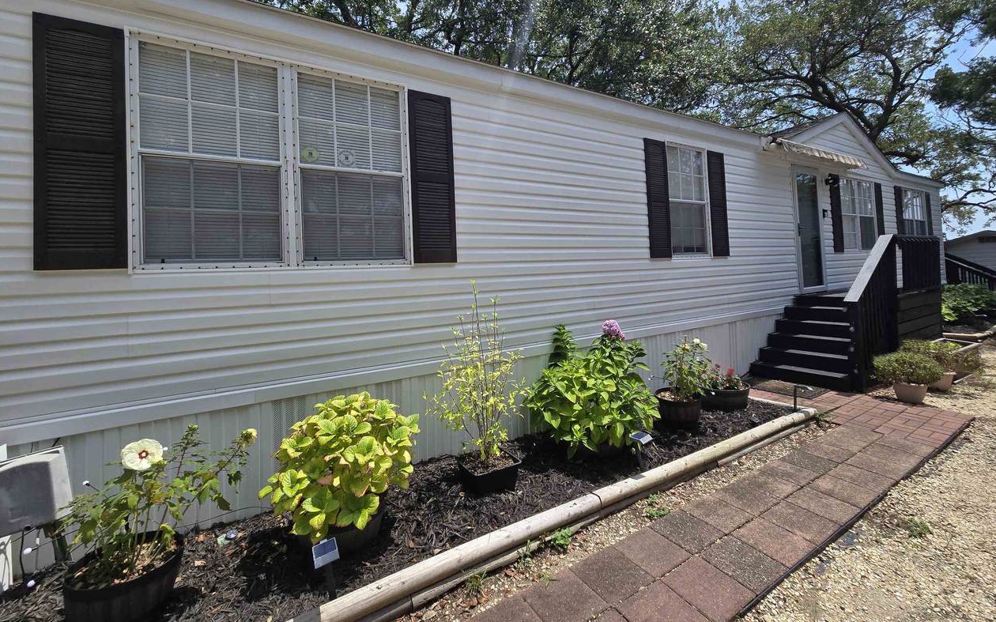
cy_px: 256
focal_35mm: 14
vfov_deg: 77.9
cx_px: 501
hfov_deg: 105.3
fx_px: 380
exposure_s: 1/2252
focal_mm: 2.2
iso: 50
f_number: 2.2
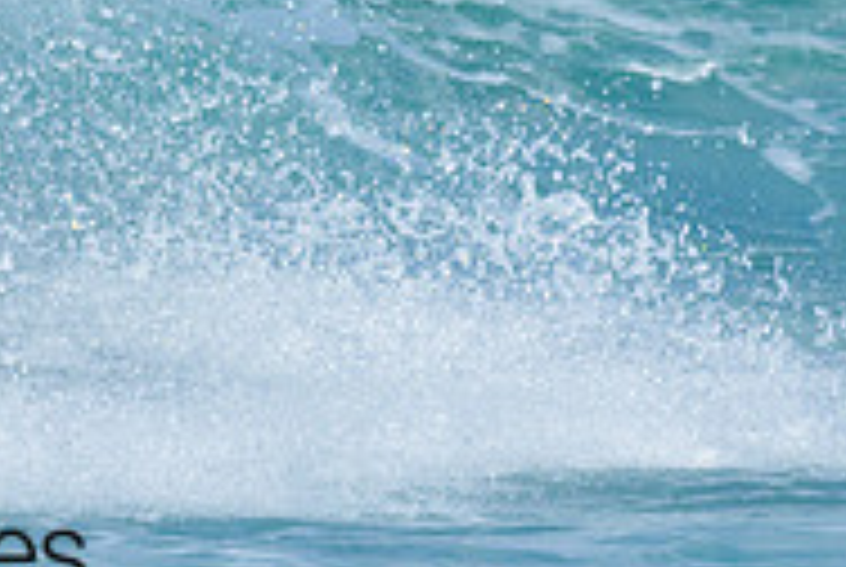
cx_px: -122
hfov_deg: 0.6
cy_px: -197
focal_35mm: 3367
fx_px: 79248
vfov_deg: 0.4
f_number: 6.3
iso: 250
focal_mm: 800
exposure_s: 1/2000
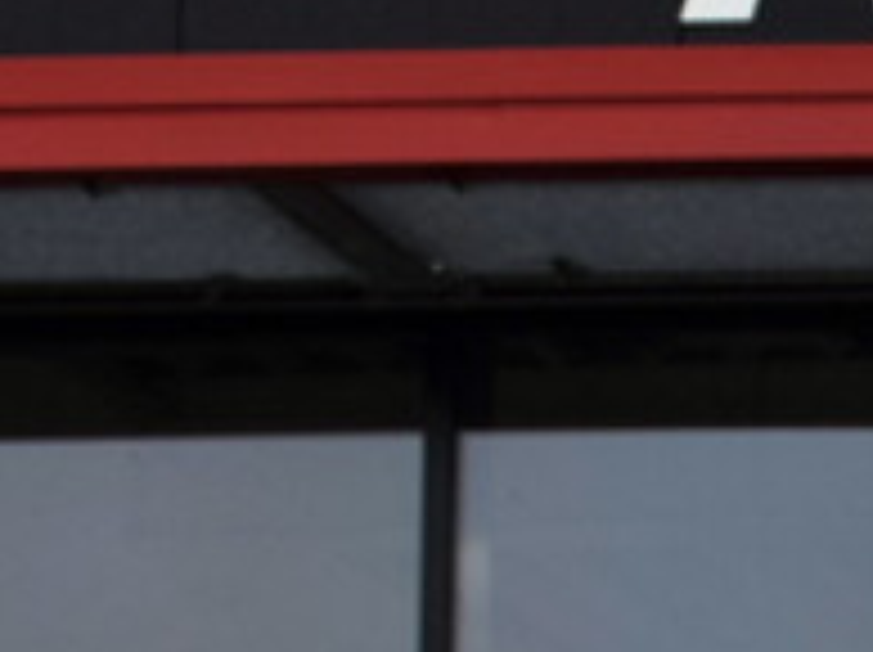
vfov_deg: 5.3
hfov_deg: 6.6
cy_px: 1715
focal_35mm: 271
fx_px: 6826
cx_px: 2714
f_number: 10
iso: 200
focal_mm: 26
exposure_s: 1/400
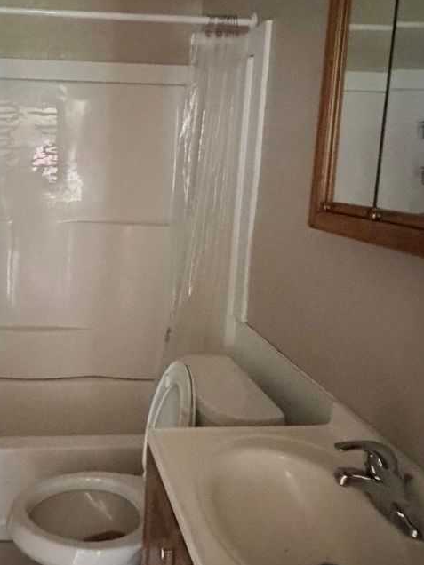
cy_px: 250
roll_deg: -1.4
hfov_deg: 41.0
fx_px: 539
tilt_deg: -8.7
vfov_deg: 55.2
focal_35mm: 33
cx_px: 80
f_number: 2.2
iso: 1600
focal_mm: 2.22
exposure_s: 1/30
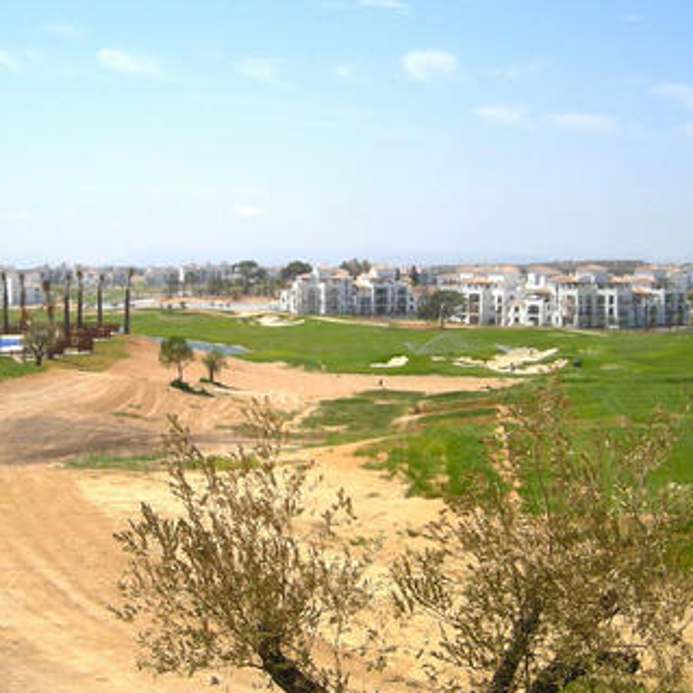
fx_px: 1404
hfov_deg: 27.6
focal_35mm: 62
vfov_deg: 27.7
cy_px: 308
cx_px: 235
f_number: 5.7
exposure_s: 1/427
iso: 64
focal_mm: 5.7
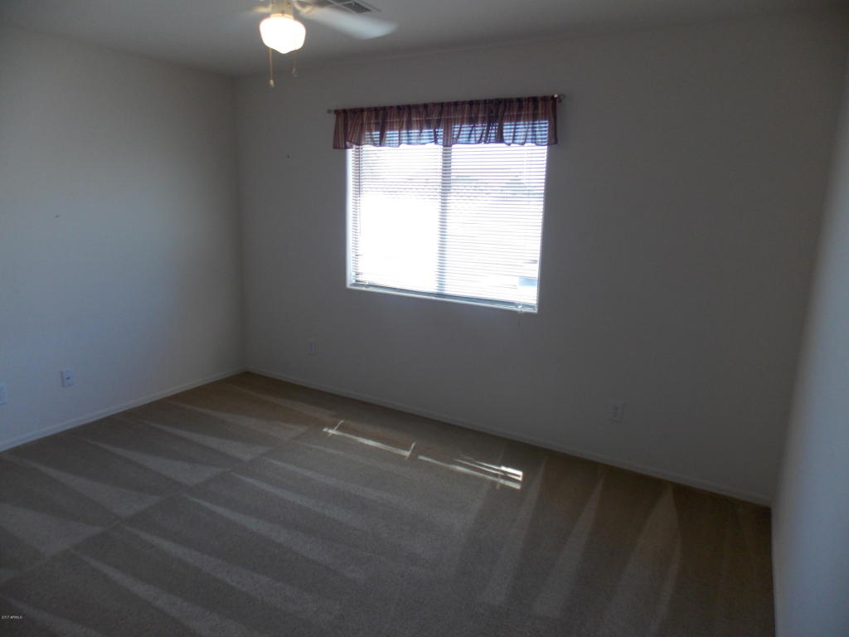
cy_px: 318
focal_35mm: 23
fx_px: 564
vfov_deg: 58.9
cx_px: 424
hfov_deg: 73.9
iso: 80
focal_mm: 4
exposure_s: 1/80
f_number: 3.1
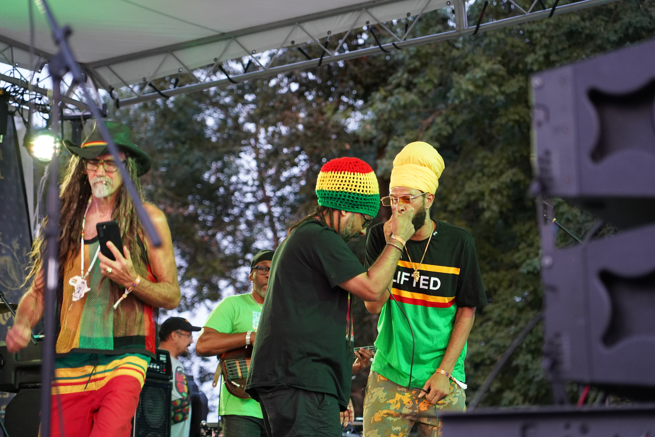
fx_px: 1910
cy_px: 218
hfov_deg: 19.5
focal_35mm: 105
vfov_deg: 13.0
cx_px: 328
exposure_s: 1/160
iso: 3200
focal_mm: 105
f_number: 4
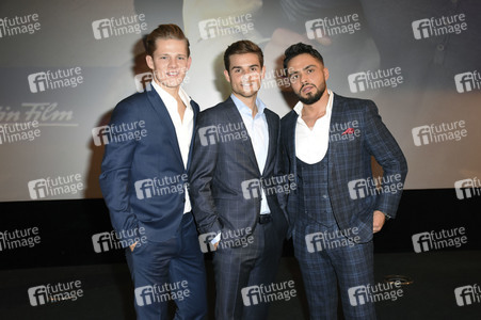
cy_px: 160
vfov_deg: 36.8
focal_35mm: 36
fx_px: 481
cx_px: 240
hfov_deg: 53.2
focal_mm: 24
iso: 1600
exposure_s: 1/160
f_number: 4.5
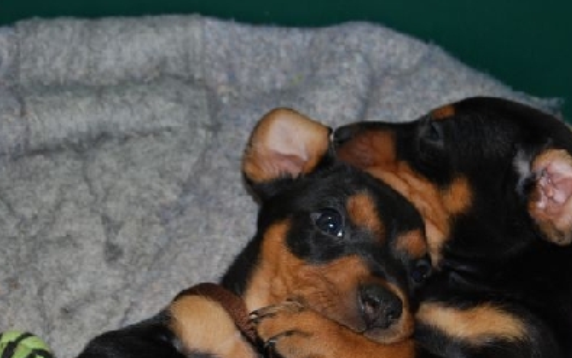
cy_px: 287
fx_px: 2011
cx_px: 327
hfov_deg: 16.2
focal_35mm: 129
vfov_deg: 10.1
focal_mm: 52
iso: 200
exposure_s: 1/60
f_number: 5.6
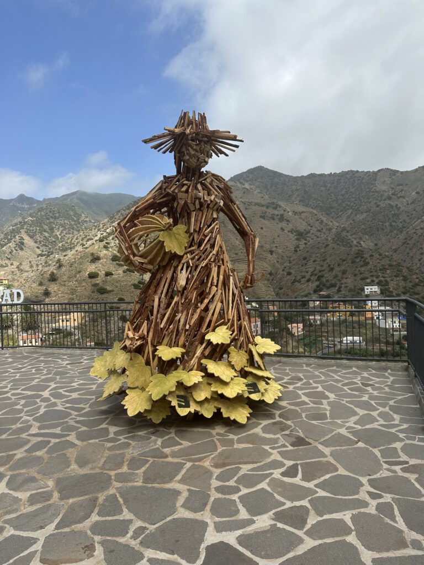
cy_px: 282
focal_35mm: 24
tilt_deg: -0.5
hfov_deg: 56.8
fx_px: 392
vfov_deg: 71.6
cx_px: 212
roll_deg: +2.6
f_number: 1.78
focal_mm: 6.86
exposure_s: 1/4184
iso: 80
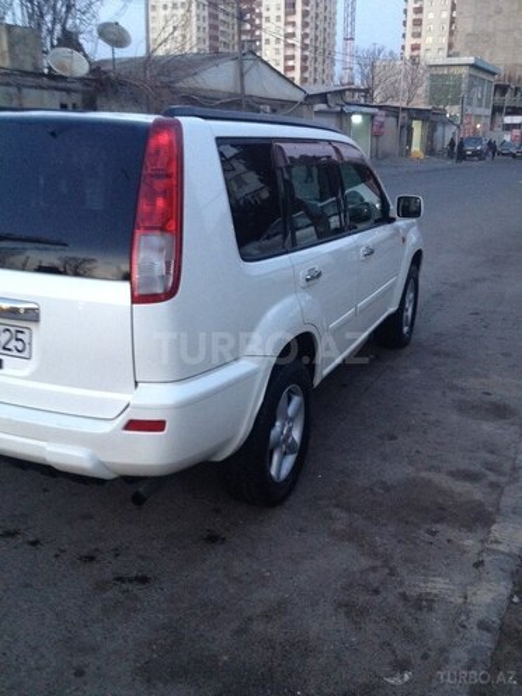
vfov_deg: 52.6
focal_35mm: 35
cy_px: 348
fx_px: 704
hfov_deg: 40.7
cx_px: 261
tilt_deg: -19.0
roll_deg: -2.2
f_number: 2.4
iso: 320
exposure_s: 1/20
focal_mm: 4.28
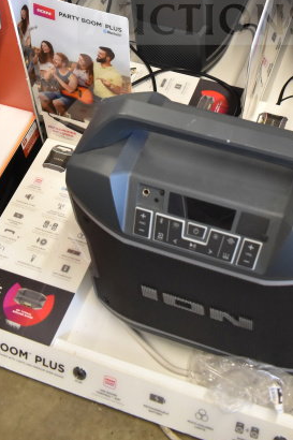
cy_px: -40
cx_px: 197
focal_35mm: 67
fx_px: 819
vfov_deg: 27.6
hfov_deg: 20.2
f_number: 3.5
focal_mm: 20
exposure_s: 1/30
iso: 1100
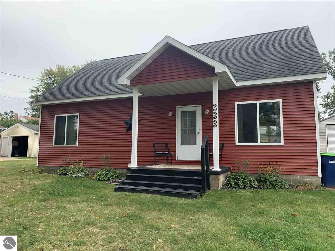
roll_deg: -2.1
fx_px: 252
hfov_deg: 67.3
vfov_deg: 53.1
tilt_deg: +7.2
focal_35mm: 26
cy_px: 126
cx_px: 168
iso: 25
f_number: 1.8
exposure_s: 1/351
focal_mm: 4.25
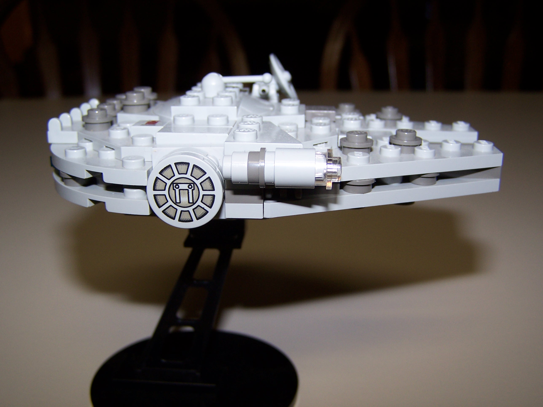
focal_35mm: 38
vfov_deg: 37.7
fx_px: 596
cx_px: 272
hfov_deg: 49.0
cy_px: 204
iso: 80
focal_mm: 6.3
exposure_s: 1/60
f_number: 2.8
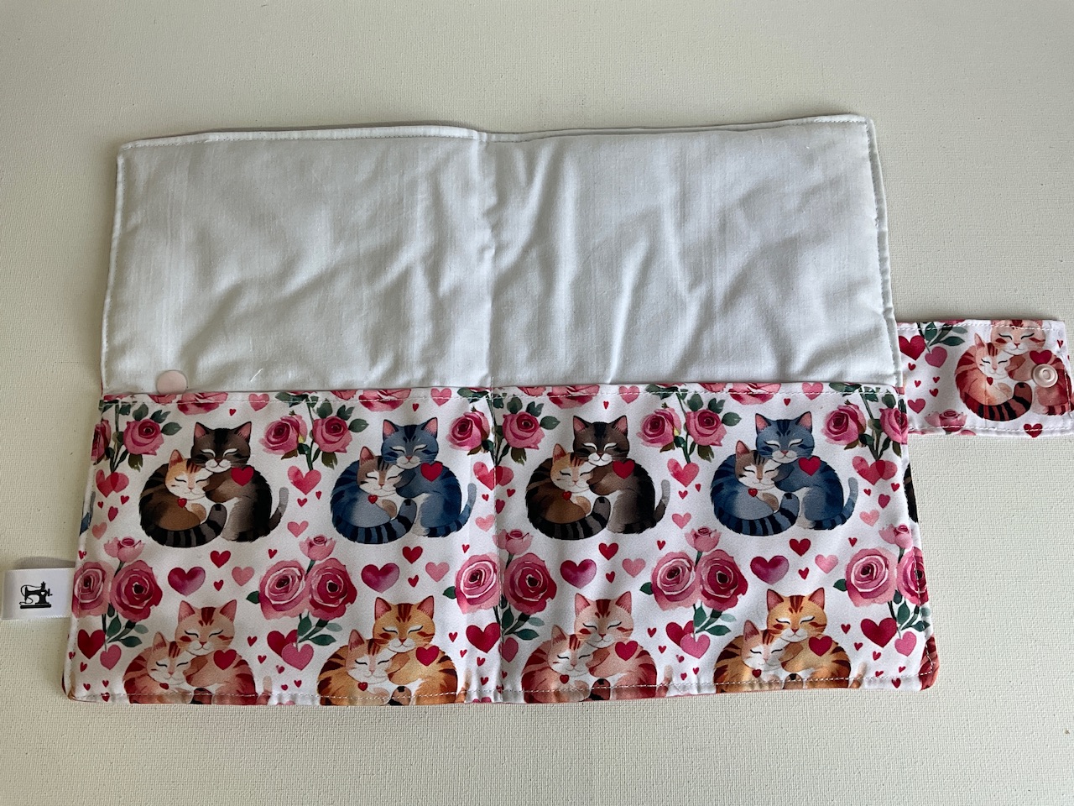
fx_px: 900
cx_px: 537
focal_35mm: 29
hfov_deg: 61.7
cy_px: 403
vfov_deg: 48.2
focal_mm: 3
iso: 16
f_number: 1.8
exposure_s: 1/120
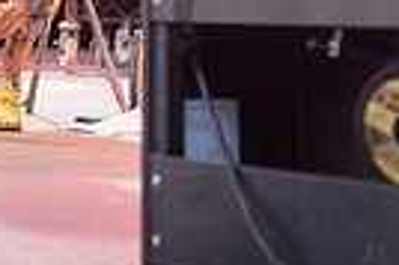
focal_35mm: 152
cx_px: -202
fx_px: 1683
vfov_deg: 8.8
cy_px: -144
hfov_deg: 12.8
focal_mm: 35
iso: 1600
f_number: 2.8
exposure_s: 1/500
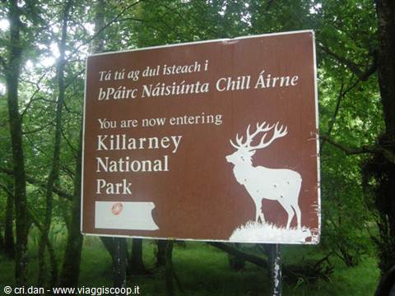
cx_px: 198
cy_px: 148
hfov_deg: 45.8
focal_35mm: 41
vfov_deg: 35.1
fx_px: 468
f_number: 2.9
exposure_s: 1/35.1
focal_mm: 8.5
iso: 400
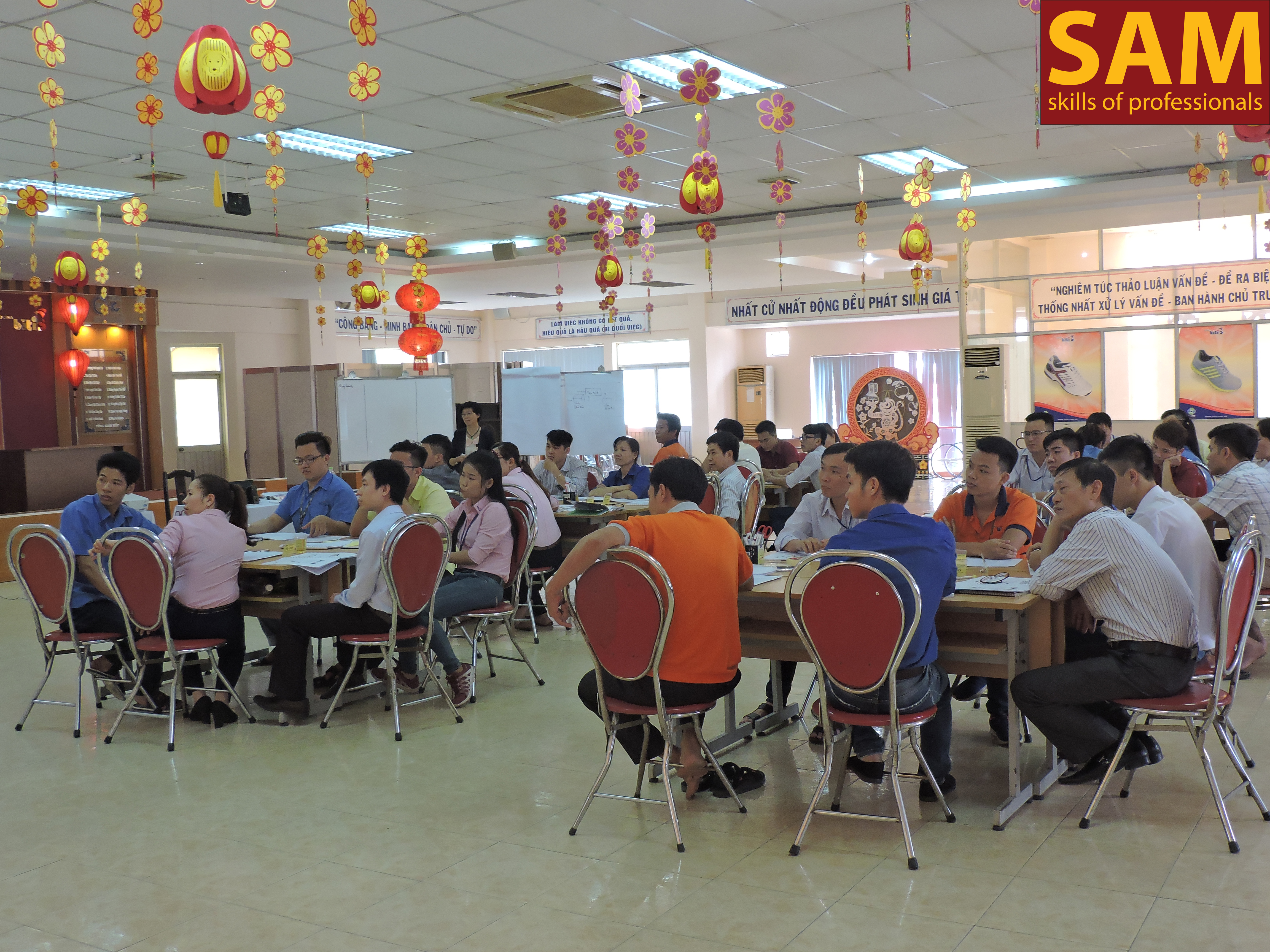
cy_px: 476
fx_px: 1284
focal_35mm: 35
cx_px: 635
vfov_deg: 40.7
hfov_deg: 52.6
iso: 320
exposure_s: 1/50
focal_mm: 6.2
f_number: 3.3
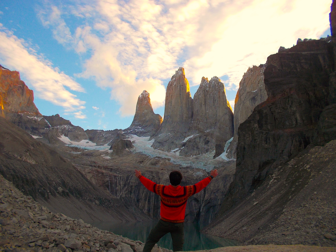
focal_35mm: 29
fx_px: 281
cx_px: 168
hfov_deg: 61.7
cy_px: 126
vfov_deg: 48.2
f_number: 3.3
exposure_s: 1/200
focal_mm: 4.1
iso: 80
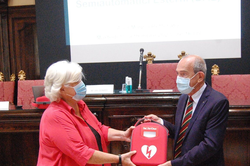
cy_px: 107
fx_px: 326
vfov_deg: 28.5
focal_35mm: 47
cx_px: 146
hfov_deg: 41.8
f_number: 4
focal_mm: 24
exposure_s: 1/60
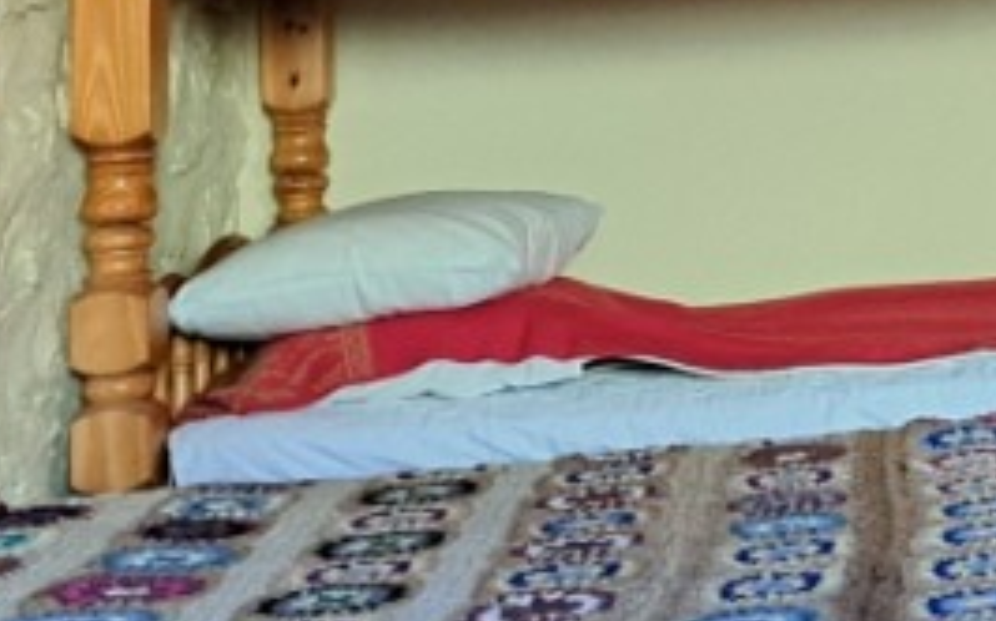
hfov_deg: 17.2
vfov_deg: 12.8
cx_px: 1805
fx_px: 2659
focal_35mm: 98
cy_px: -232
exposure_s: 1/50
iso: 400
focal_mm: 5.23
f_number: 1.8
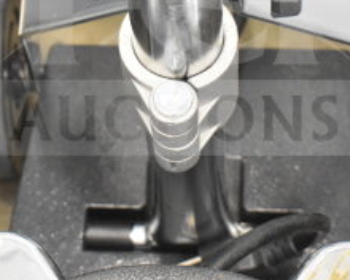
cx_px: 175
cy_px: 29
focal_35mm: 121
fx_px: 1257
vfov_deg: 12.6
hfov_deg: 15.9
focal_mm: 31
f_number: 4.2
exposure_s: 1/50
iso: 3200
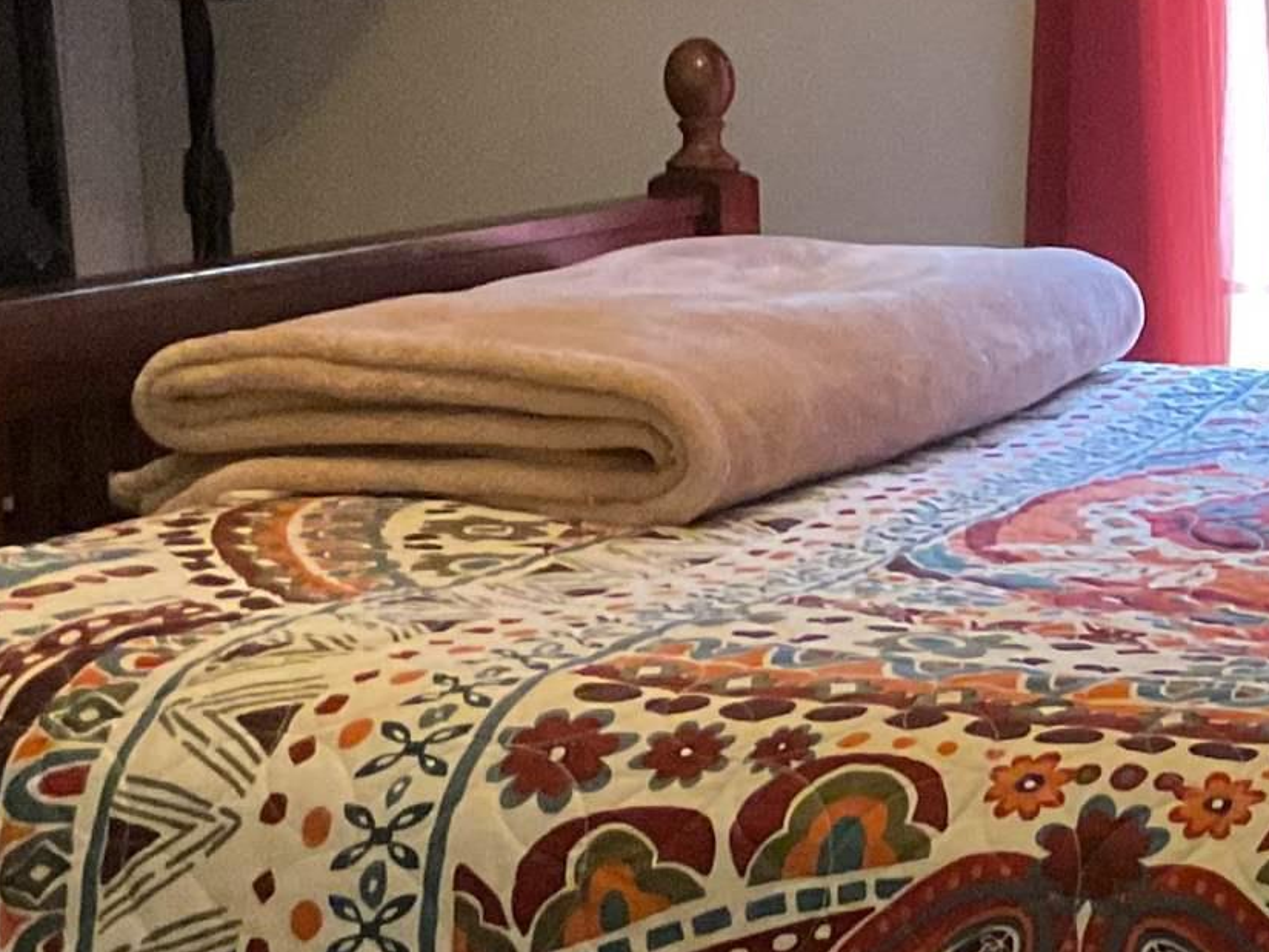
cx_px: 1606
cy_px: 595
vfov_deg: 13.7
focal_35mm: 108
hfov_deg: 17.2
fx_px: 3960
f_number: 1.8
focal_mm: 3
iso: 500
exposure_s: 1/30
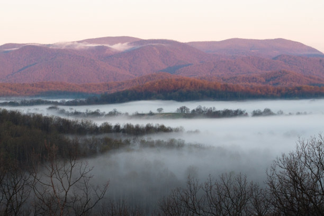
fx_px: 945
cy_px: 108
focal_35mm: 105
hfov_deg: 19.5
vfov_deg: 13.0
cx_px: 162
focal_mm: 70
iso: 1250
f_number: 13
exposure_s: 1/125
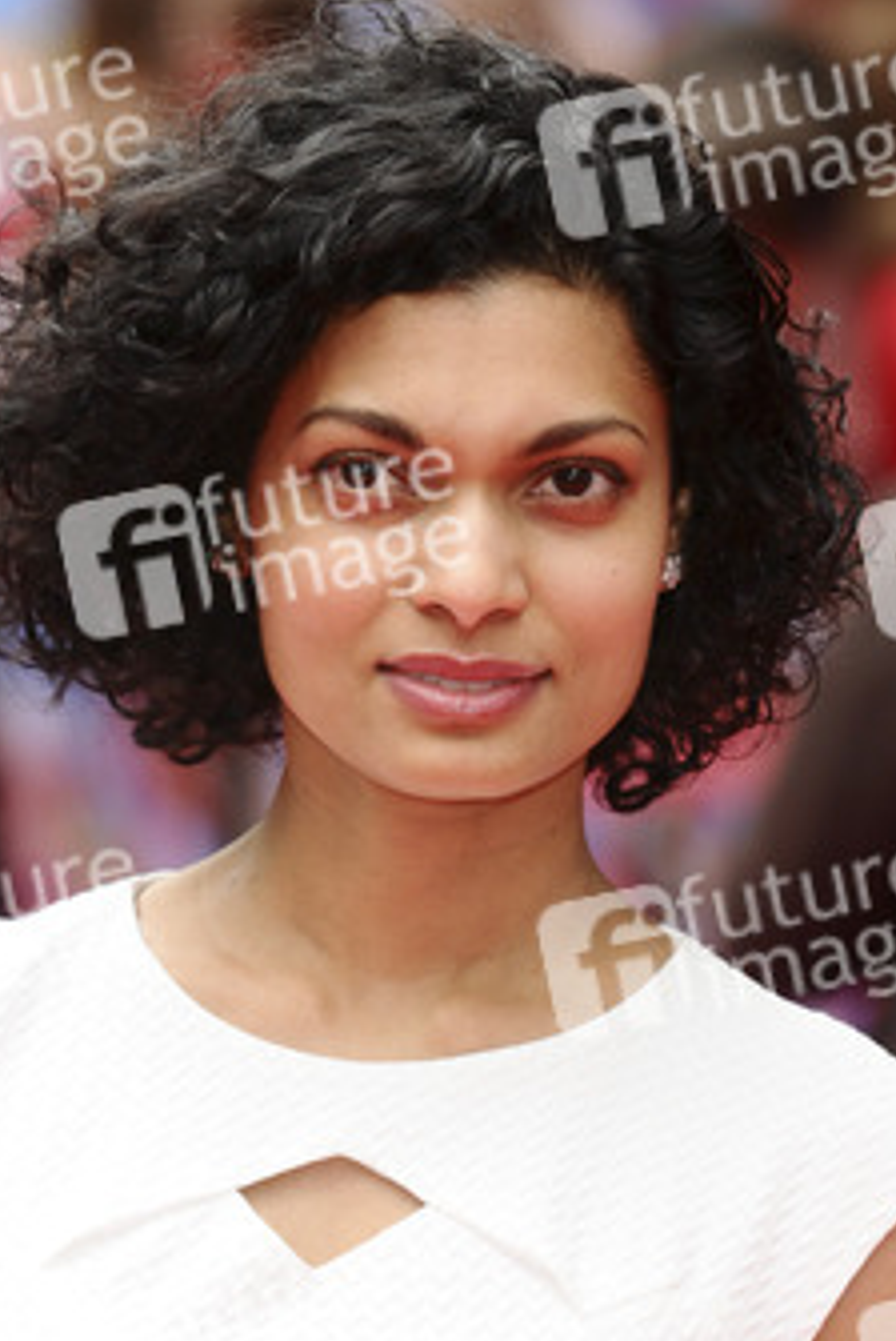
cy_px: 745
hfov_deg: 6.4
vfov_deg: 9.6
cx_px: 382
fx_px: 8010
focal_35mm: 215
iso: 320
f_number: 4.5
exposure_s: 1/250
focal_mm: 120
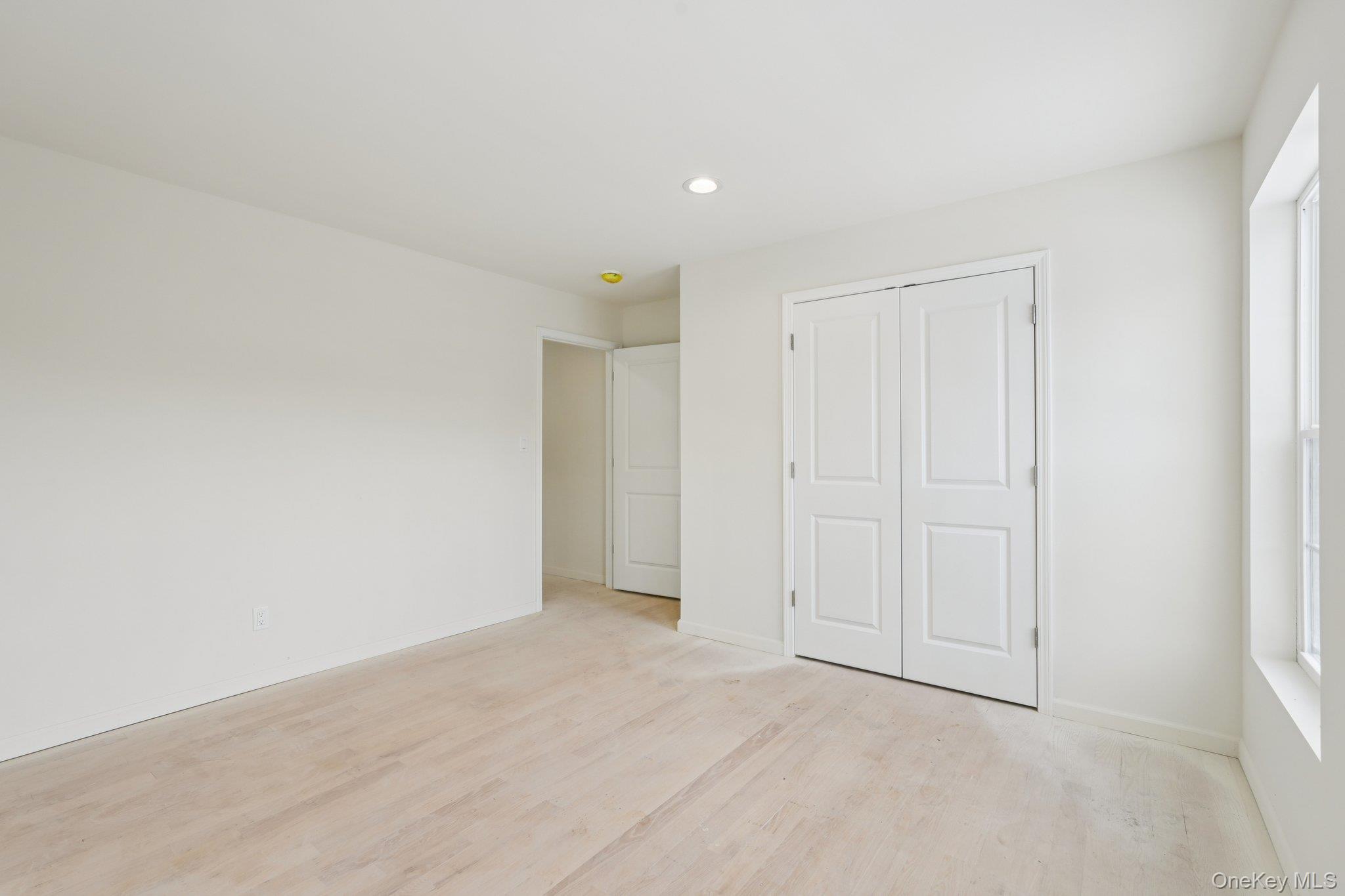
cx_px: 672
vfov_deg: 72.0
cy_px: 448
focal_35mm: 16
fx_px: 616
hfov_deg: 95.0
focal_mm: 16.5
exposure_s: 1/30
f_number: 9
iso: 200
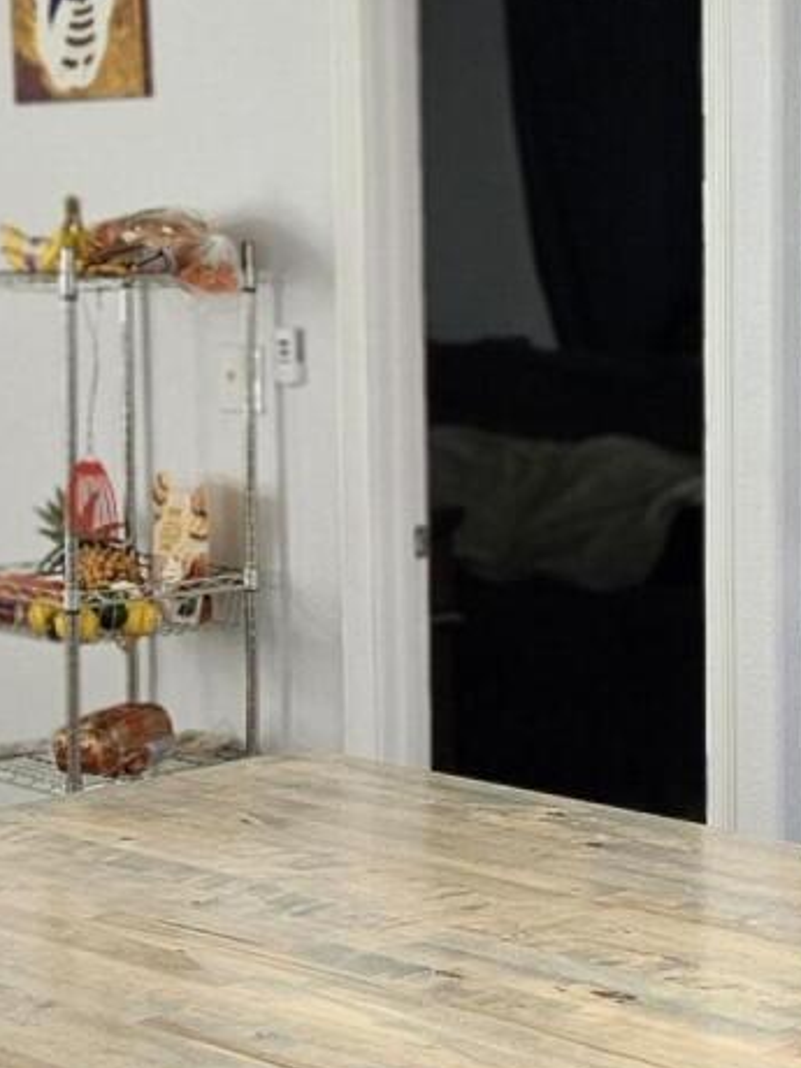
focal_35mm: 100
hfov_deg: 14.7
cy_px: 525
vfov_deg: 19.6
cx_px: 641
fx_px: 3085
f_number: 1.8
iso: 400
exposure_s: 1/120
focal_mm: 5.4
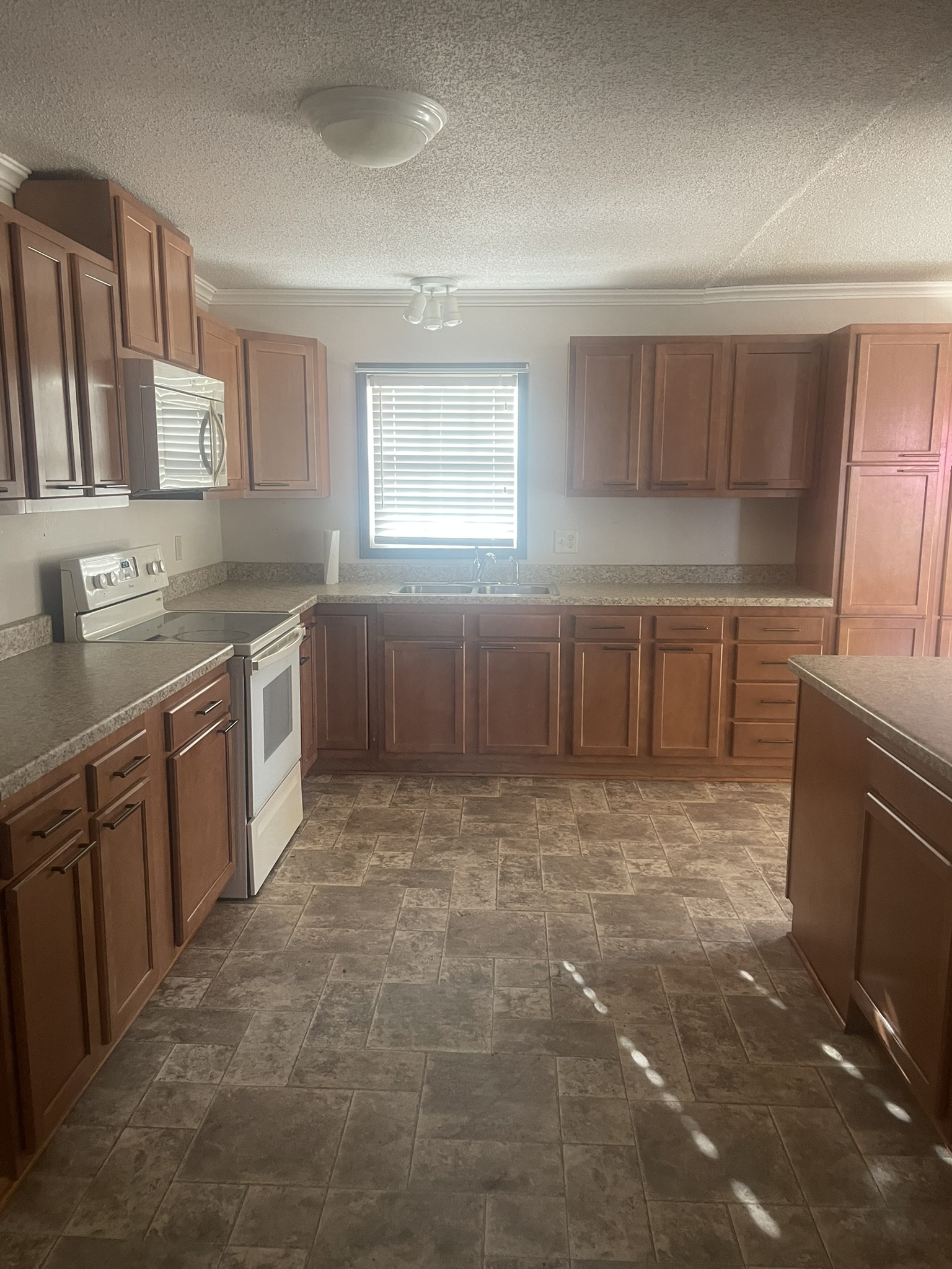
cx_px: 476
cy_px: 634
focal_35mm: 26
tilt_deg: -9.5
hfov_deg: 53.1
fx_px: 953
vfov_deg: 67.3
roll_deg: +0.0
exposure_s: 1/60
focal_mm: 4.2
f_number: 1.6
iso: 250
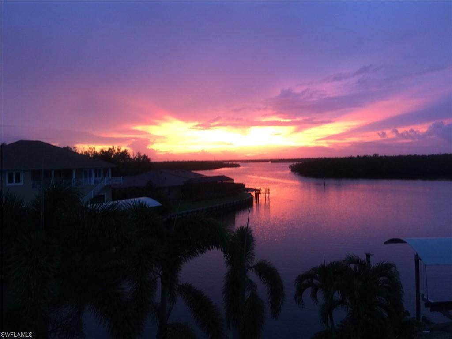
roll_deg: +0.2
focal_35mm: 29
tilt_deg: -1.5
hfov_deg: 61.7
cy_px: 170
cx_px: 226
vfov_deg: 48.2
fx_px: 379
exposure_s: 1/15
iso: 64
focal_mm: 4.15
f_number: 2.2
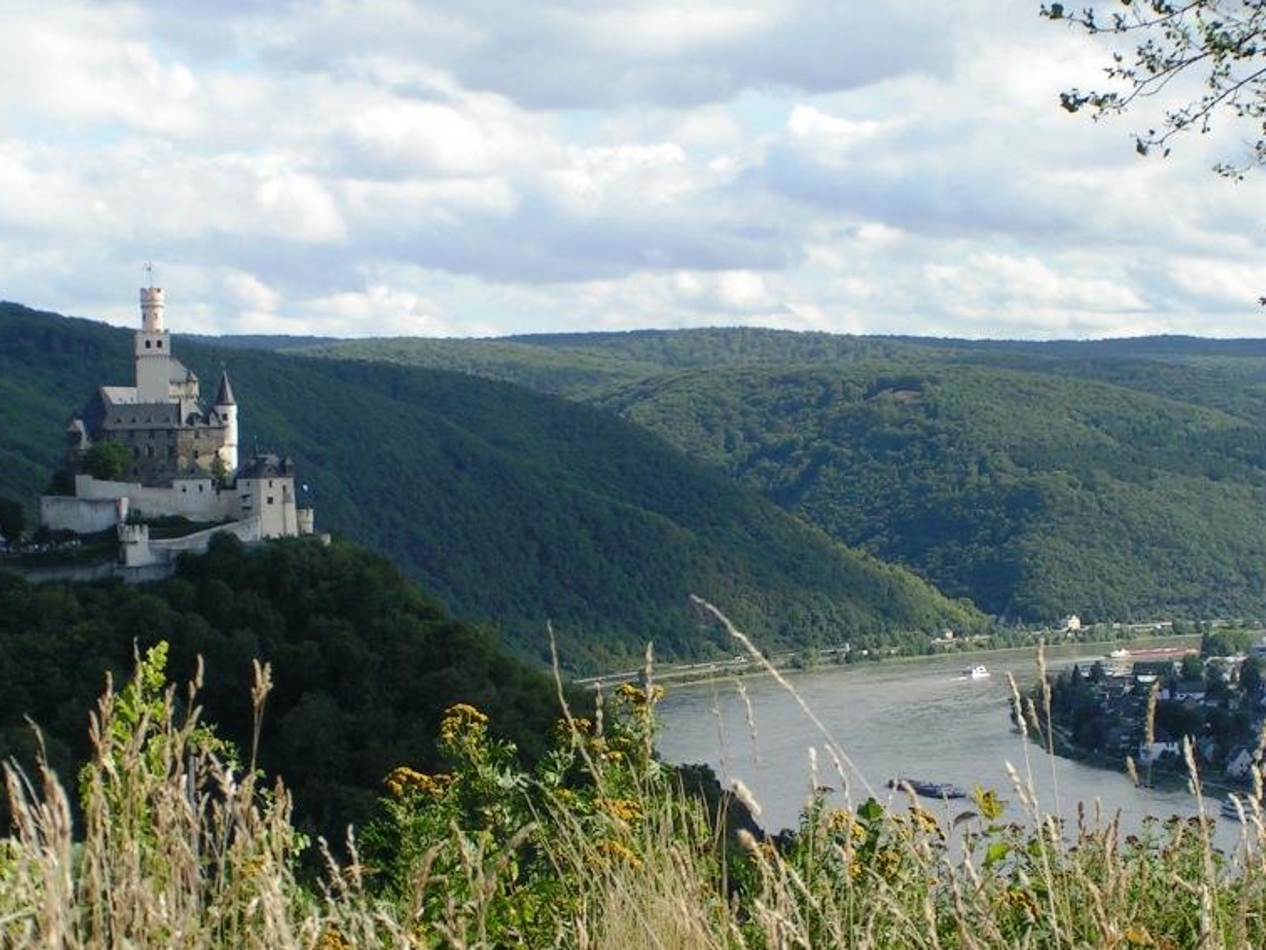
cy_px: 556
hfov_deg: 18.4
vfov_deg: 13.8
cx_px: 651
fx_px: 3913
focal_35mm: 107
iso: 50
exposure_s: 1/200
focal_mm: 12.1
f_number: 5.6
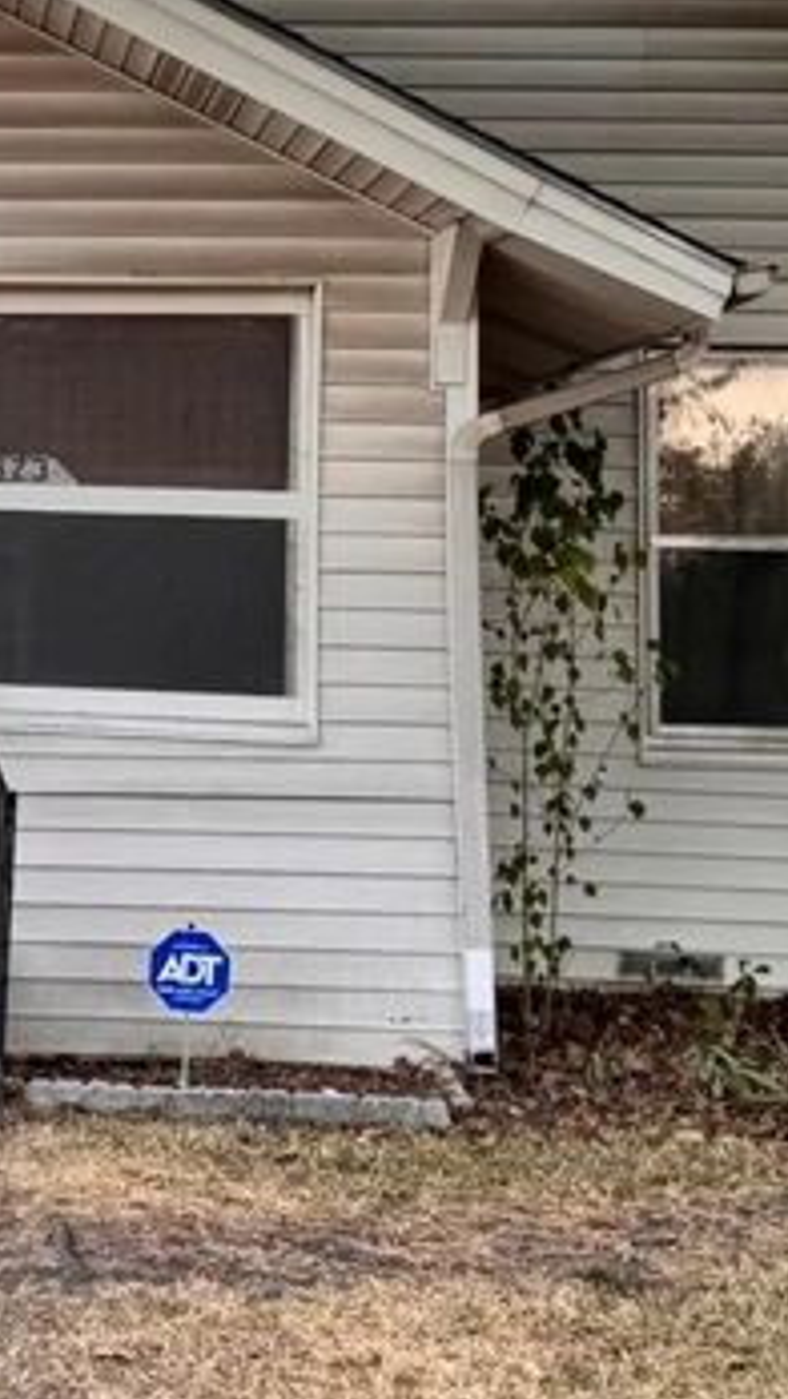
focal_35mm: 77
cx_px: -293
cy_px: 446
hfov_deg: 14.9
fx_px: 2857
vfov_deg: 27.3
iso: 100
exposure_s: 1/166
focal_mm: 6.76
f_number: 1.78
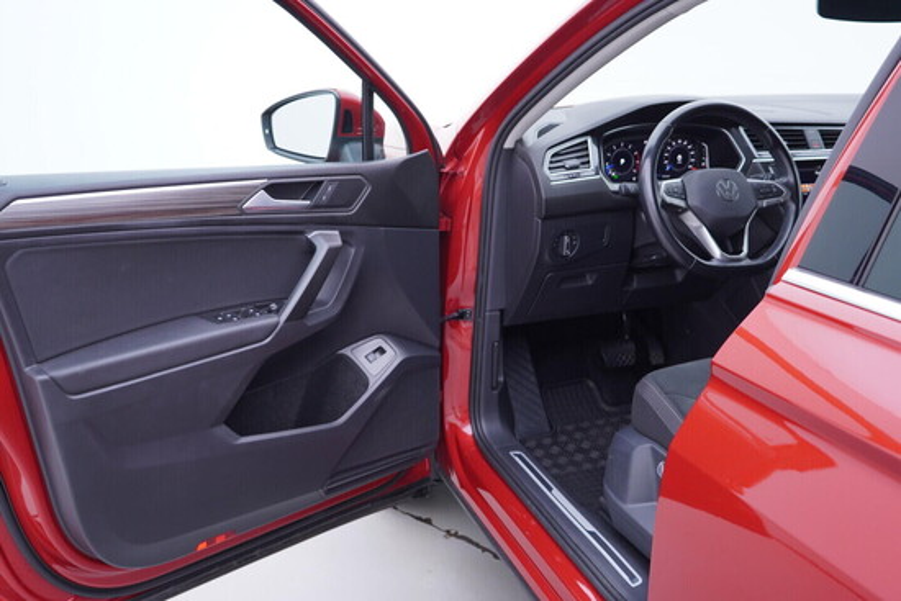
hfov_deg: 53.1
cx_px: 450
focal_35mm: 36
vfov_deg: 36.9
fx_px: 901
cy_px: 300
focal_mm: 24
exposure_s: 1/40
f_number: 2.8
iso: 160
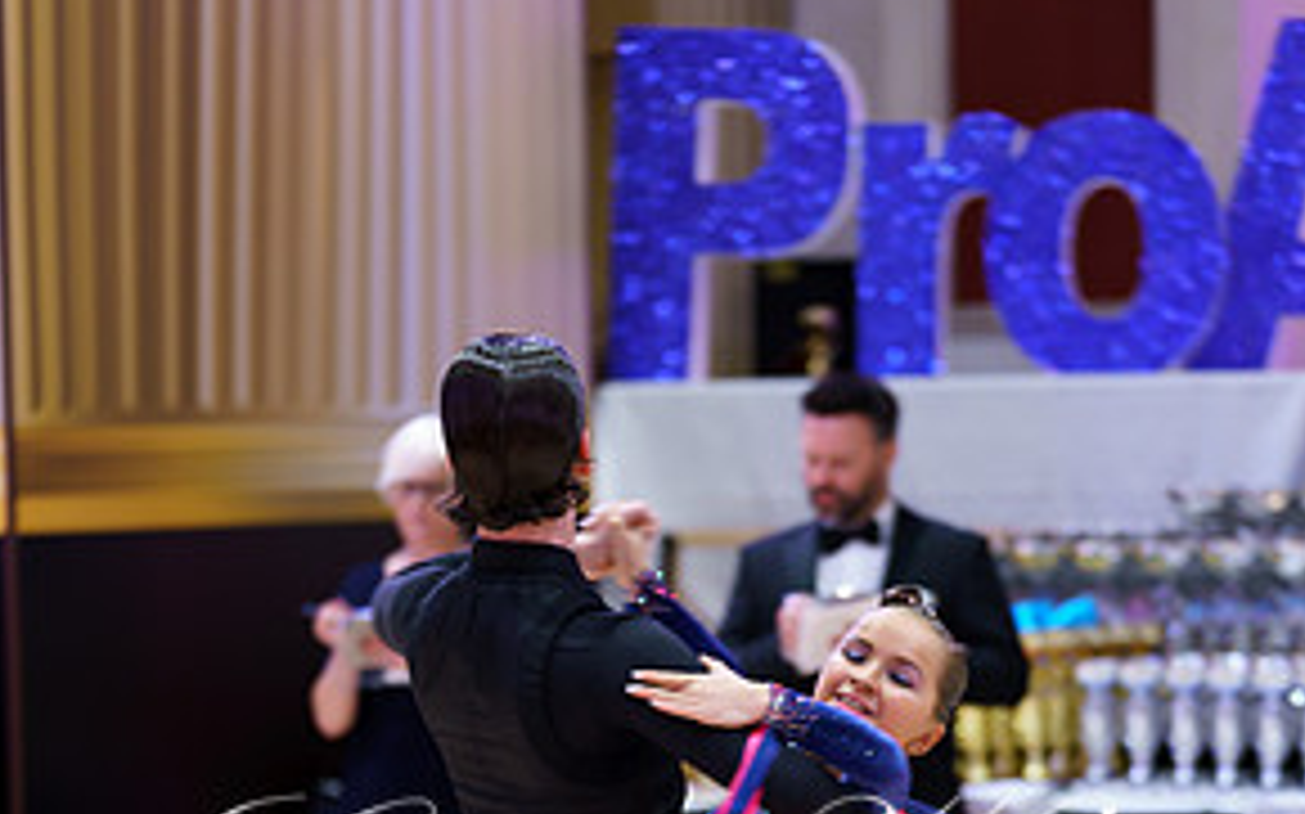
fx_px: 7039
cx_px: 652
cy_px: 998
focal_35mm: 198
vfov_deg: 6.6
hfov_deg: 10.6
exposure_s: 1/100
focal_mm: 125
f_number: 2.8
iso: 1000
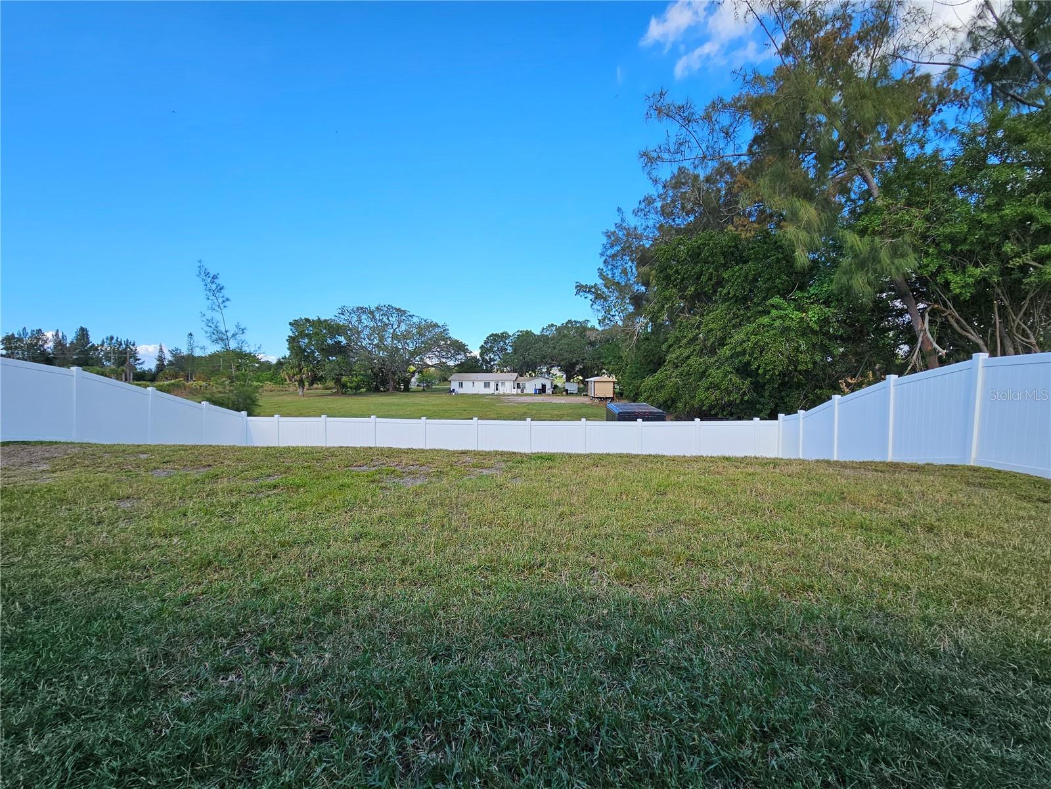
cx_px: 526
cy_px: 394
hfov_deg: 106.2
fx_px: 395
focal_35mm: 13
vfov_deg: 89.9
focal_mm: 2.2
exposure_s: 1/1067
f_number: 2.2
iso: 50
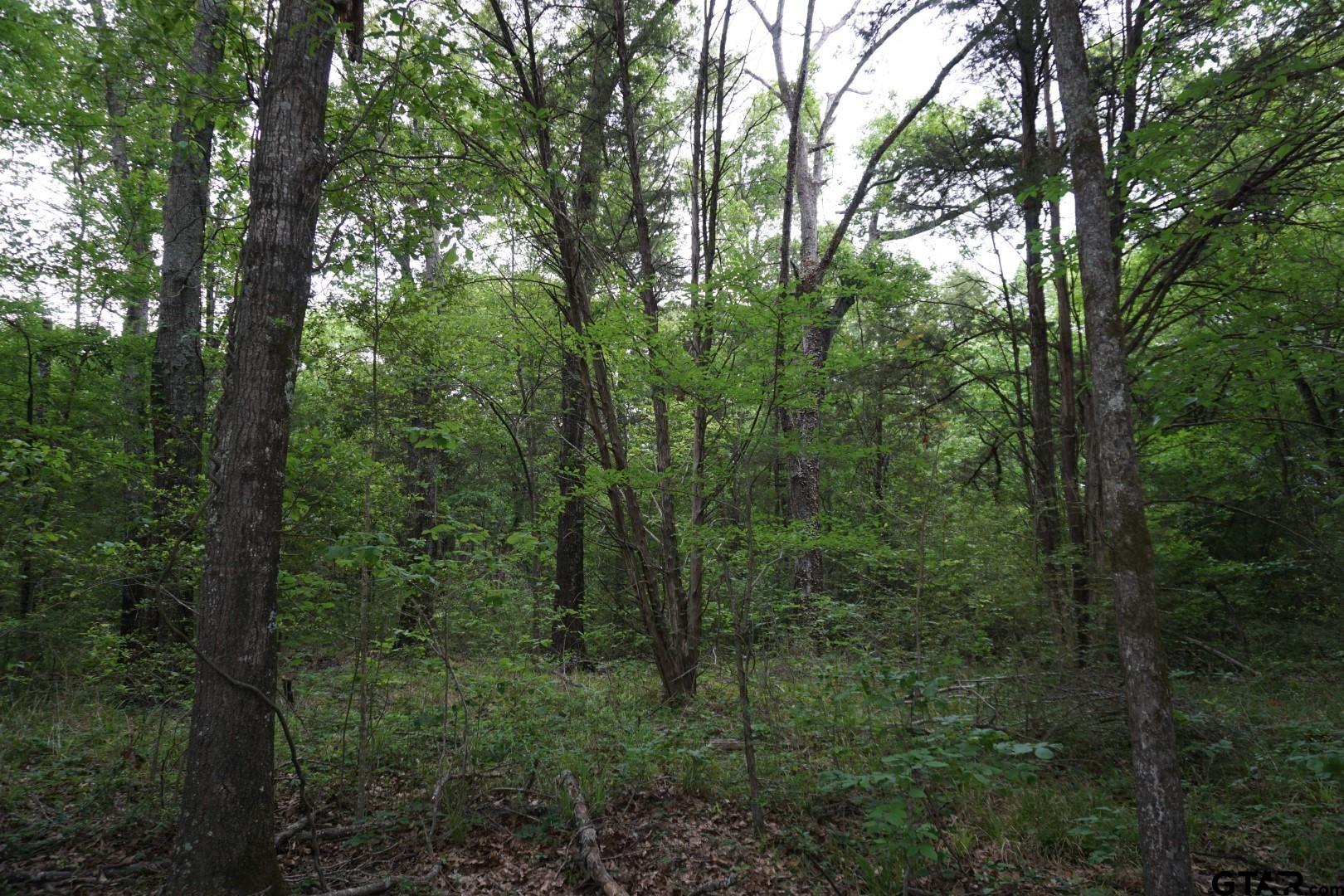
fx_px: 896
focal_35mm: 24
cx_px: 672
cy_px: 448
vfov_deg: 53.1
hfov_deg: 73.7
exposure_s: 1/160
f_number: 4
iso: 320
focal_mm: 16
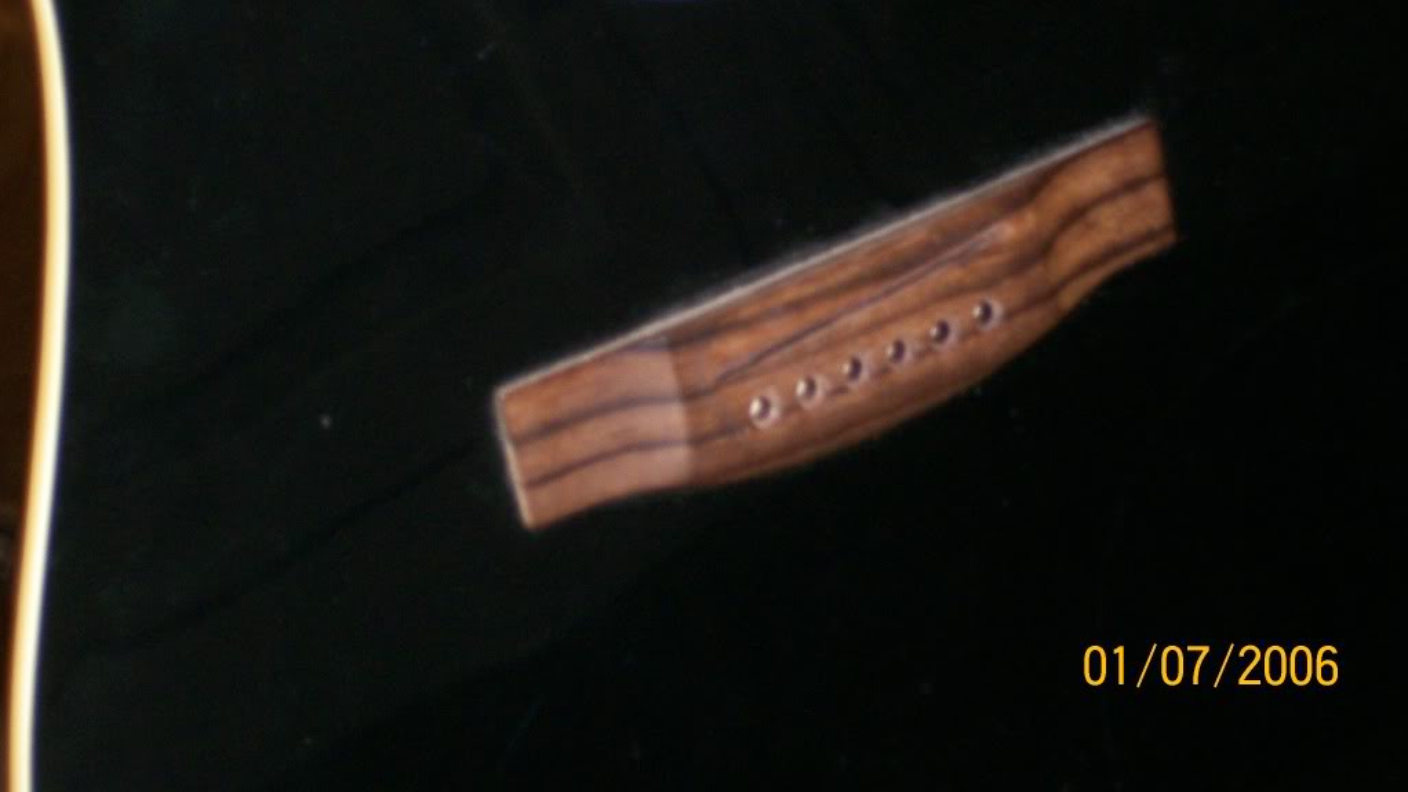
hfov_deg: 18.2
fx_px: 4405
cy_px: 264
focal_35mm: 118
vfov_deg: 10.3
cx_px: 705
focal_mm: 18
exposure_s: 1/125
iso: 140
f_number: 4.8
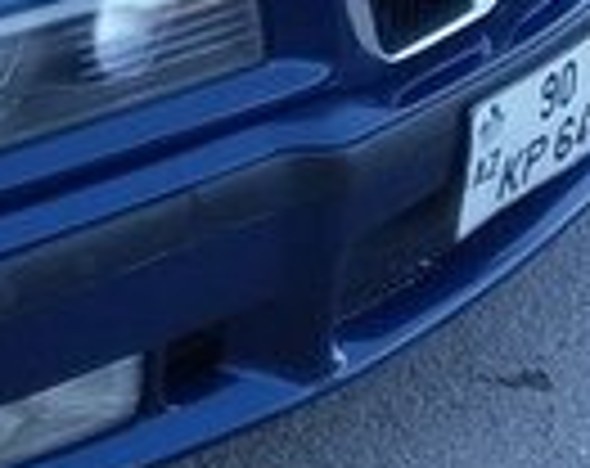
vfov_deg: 9.6
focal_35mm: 153
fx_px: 2664
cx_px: -401
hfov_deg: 11.8
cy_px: -371
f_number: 2.2
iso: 50
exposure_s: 1/111
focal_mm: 3.3
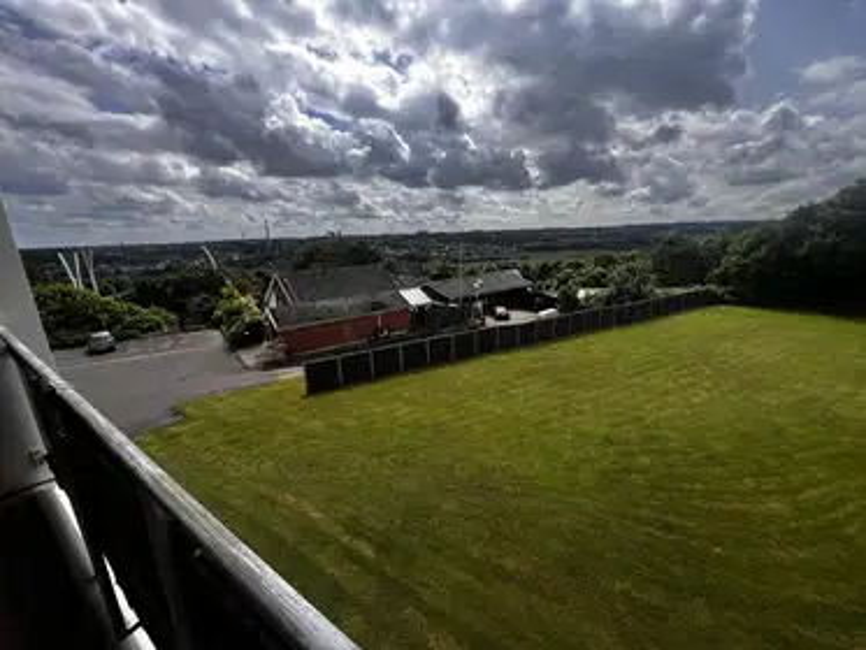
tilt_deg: -14.2
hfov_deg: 106.2
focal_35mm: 13
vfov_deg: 89.9
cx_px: 433
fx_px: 325
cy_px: 325
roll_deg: +2.9
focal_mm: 1.57
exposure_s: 1/1292
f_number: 1.8
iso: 32
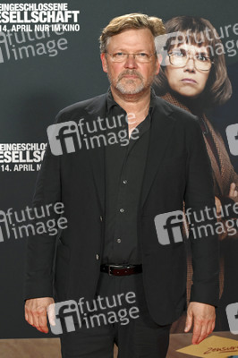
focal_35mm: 92
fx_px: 914
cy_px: 179
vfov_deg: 22.2
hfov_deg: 14.8
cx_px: 119
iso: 3200
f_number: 4.8
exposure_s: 1/180
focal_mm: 92
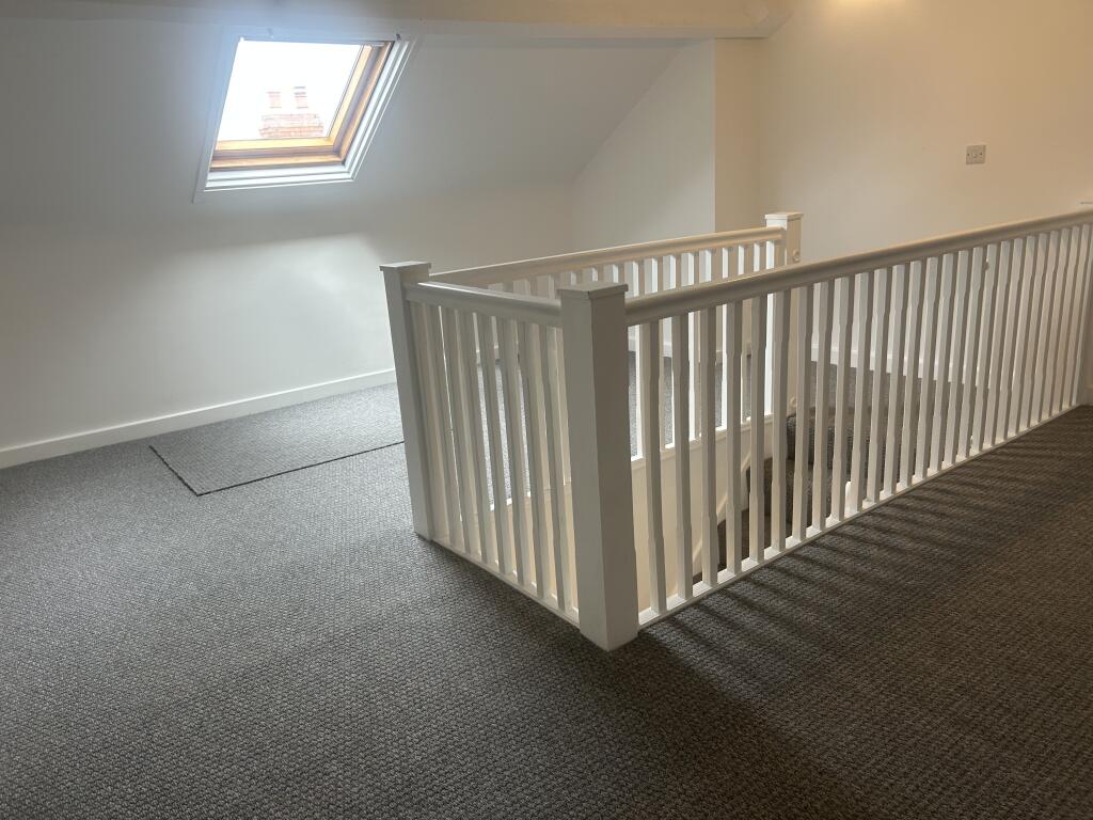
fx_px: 821
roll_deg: +3.0
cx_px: 546
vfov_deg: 53.1
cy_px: 410
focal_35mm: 26
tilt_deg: -14.7
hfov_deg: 67.3
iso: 80
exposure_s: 1/121
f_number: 1.5
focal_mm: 5.7
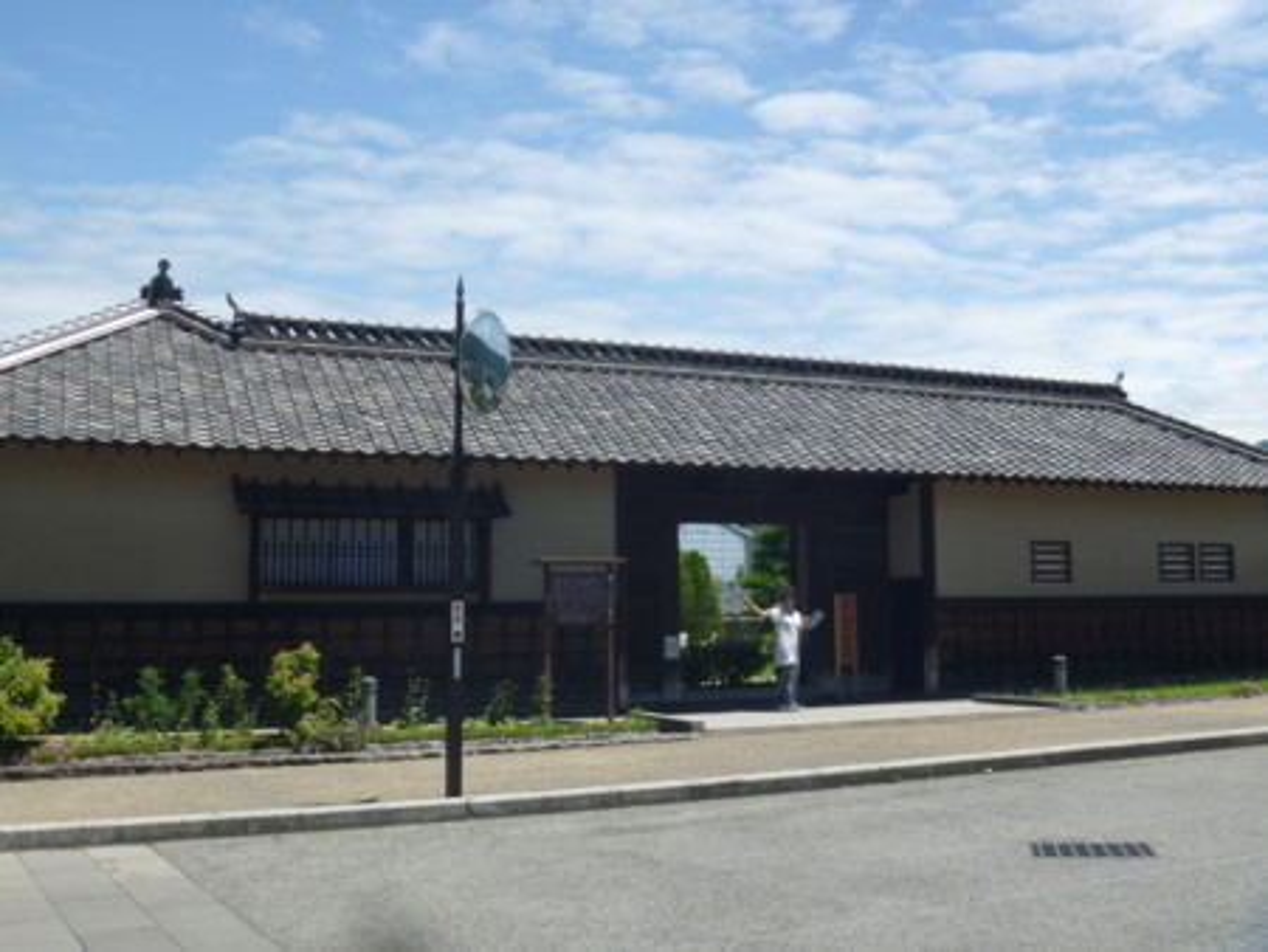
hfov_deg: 52.6
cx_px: 634
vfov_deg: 40.7
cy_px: 476
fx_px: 1283
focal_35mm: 35
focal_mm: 6.3
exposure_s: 1/250
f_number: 5.6
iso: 80
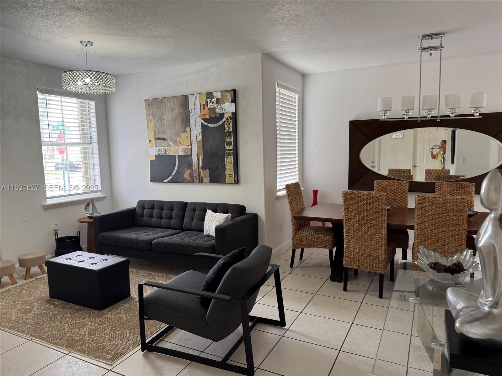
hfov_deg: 71.6
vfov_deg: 56.8
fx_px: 348
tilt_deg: -7.1
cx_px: 251
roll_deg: +0.2
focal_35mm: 24
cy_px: 188
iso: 125
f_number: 1.78
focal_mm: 6.76
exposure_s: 1/60
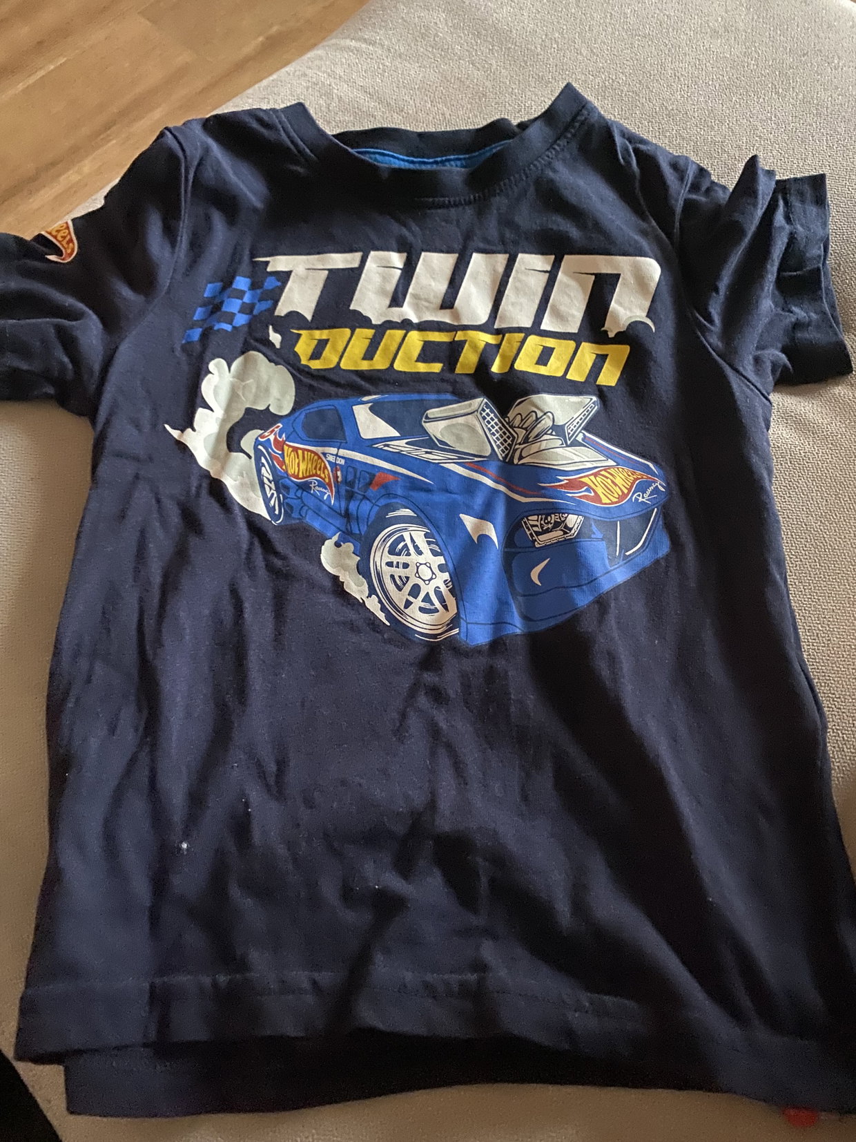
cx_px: 428
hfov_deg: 53.1
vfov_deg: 67.3
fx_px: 857
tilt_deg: -66.4
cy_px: 571
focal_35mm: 26
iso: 800
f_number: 1.8
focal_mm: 4.25
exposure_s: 1/20
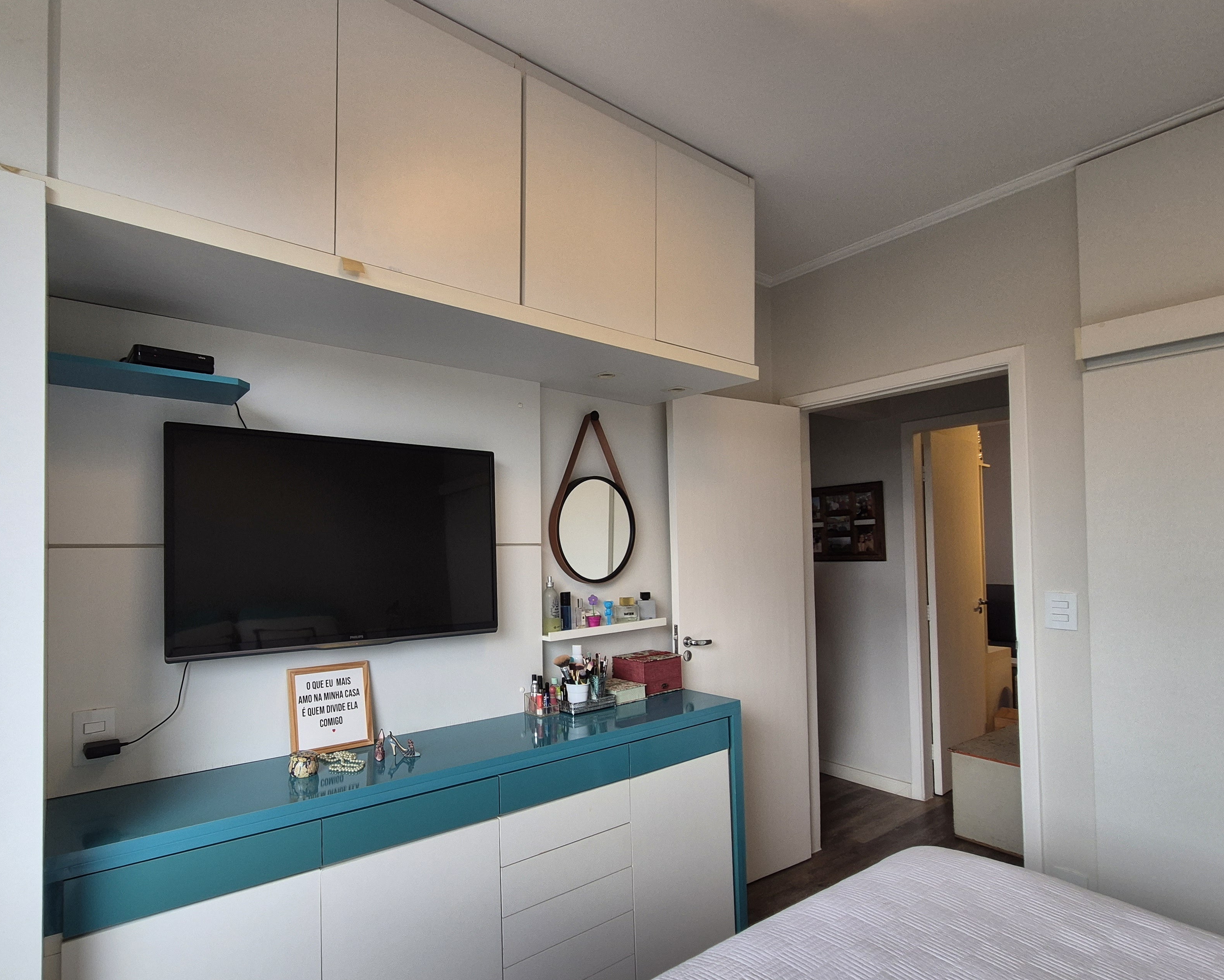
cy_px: 532
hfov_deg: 91.5
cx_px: 470
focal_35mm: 16
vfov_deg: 80.2
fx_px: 580
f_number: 2.2
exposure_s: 1/60
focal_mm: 2.2
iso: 125
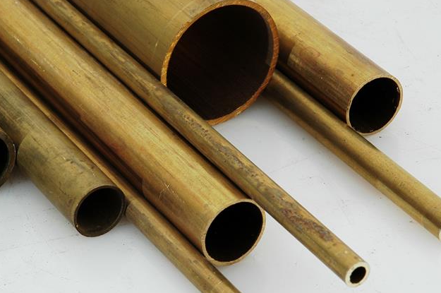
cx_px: 203
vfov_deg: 8.1
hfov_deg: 12.2
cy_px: 163
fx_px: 2055
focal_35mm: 168
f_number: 14
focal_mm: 70
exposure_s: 1/160
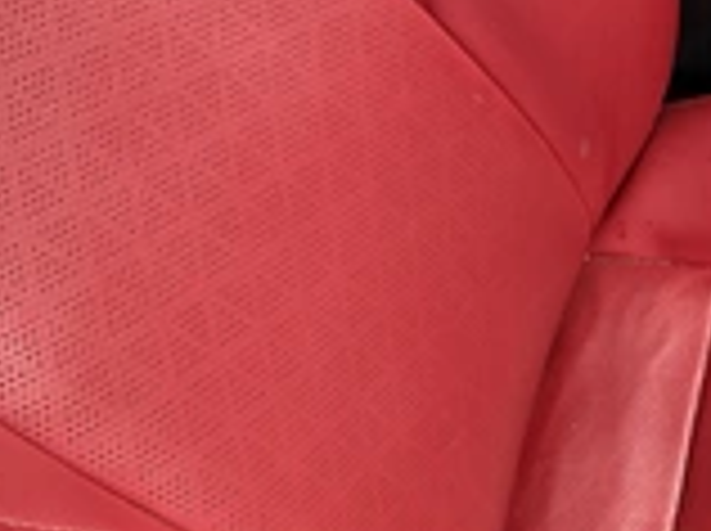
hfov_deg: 24.5
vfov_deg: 20.1
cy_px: 518
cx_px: 886
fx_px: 1456
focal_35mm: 71
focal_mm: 3
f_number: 1.8
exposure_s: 1/122
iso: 25
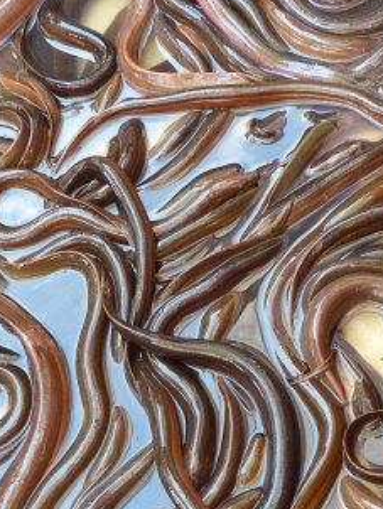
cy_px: 306
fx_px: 1193
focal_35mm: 81
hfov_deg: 18.2
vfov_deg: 24.1
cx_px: 160
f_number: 2.8
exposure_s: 1/60
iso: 125
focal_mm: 7.1
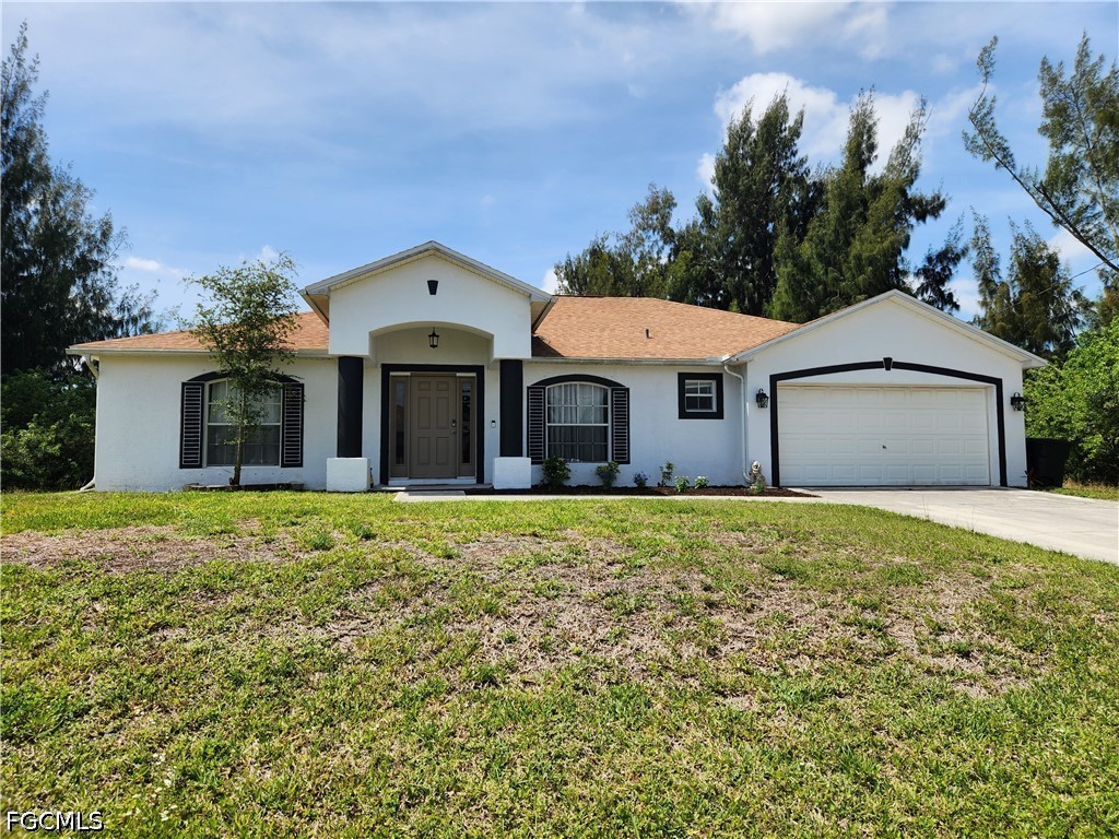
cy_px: 420
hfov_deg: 73.9
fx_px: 744
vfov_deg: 58.9
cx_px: 560
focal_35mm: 23
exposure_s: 1/1533
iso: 20
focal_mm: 5.4
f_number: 1.8
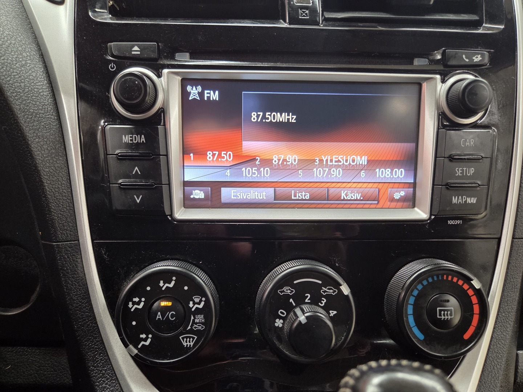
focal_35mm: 23
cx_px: 262
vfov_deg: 58.9
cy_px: 196
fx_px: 347
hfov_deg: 73.9
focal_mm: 5.4
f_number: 1.8
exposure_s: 1/75.9
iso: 500
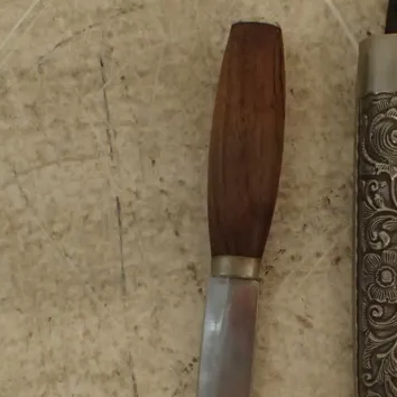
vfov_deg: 28.5
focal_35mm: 60
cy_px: 237
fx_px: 779
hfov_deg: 27.9
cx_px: 331
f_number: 2.3
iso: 800
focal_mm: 5.5
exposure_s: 1/80
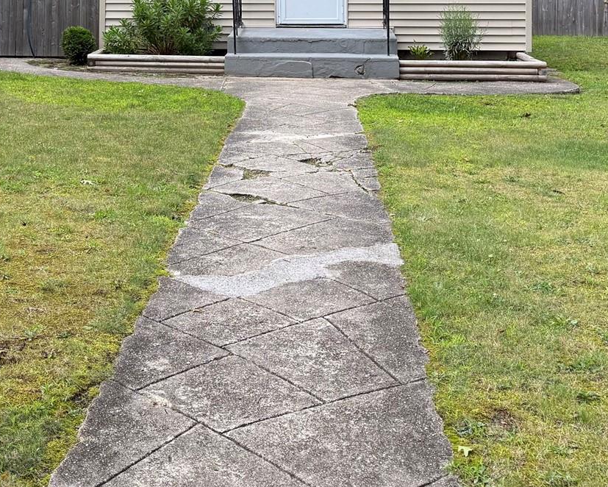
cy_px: -36
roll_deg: +0.2
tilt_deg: -1.0
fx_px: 1044
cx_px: 236
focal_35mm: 58
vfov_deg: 24.6
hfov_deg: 32.4
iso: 125
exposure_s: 1/195
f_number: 1.78
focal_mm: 6.76
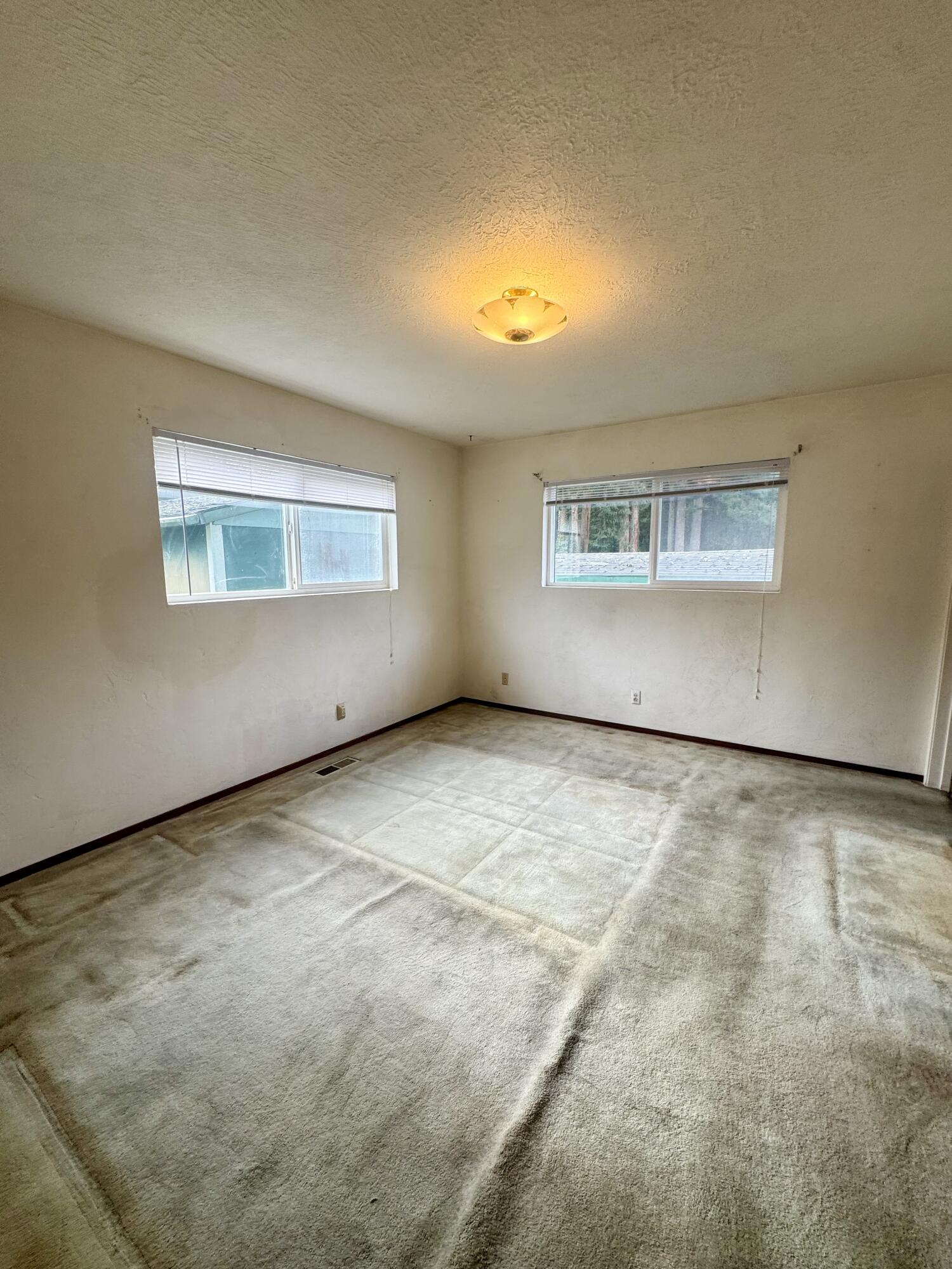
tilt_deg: -8.1
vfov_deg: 102.1
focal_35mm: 14
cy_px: 634
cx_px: 476
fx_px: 513
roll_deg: -0.1
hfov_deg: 85.7
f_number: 2.2
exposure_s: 1/120
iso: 50
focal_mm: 2.22
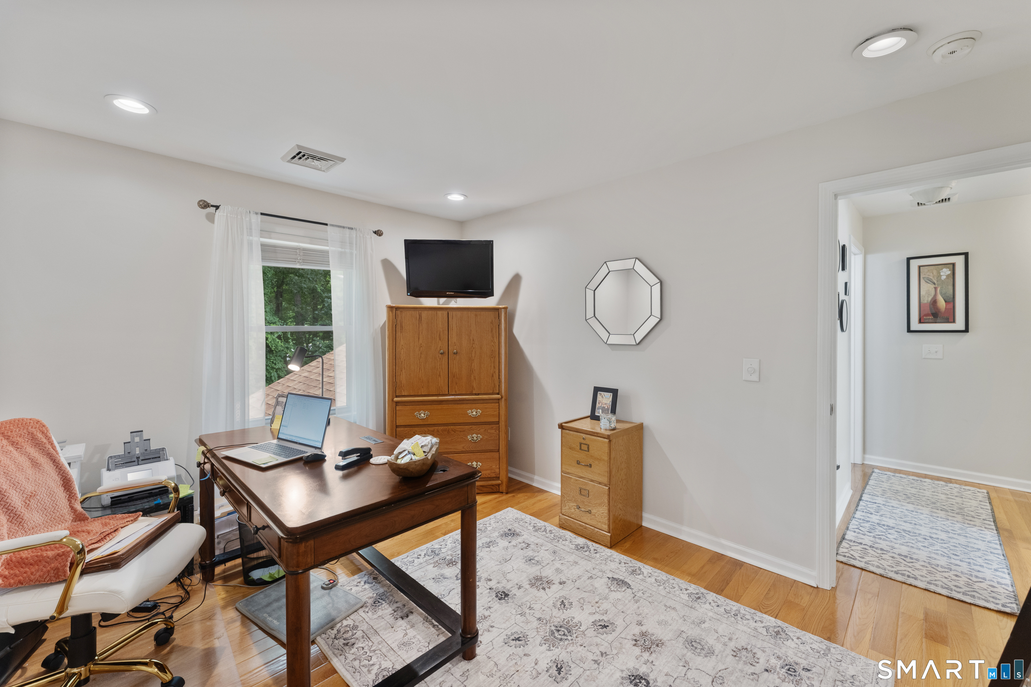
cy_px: 344
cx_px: 516
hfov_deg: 104.3
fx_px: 401
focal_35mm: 14
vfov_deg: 81.2
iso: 800
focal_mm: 14
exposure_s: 1/4
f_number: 8
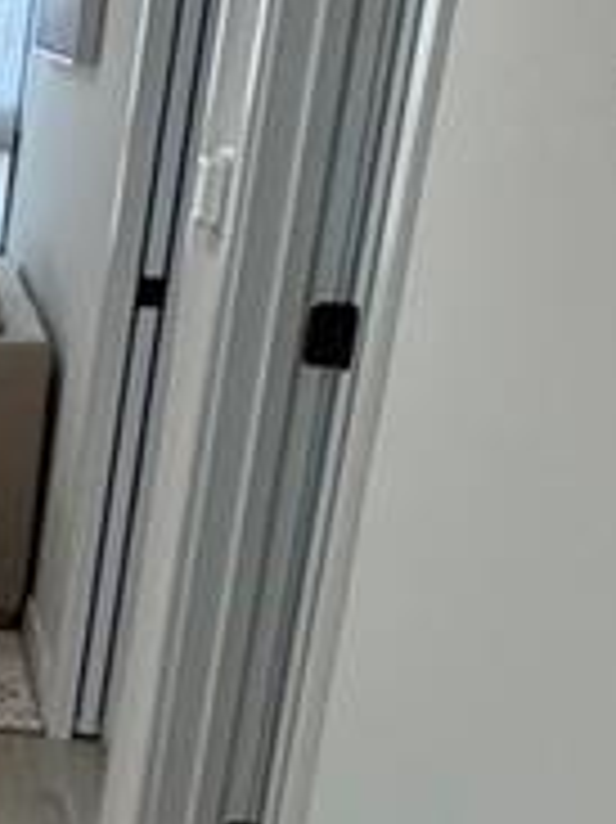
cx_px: -998
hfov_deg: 11.9
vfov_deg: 20.9
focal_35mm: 92
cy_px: 738
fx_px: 2185
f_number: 2.2
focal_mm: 2.22
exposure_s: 1/120
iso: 200
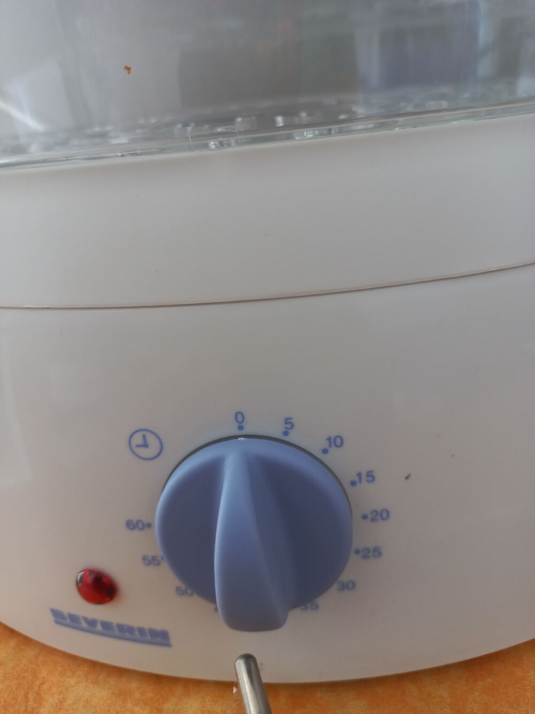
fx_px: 515
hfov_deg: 54.9
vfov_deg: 69.4
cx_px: 268
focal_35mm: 25
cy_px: 357
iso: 125
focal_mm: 4.6
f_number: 1.8
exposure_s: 1/50
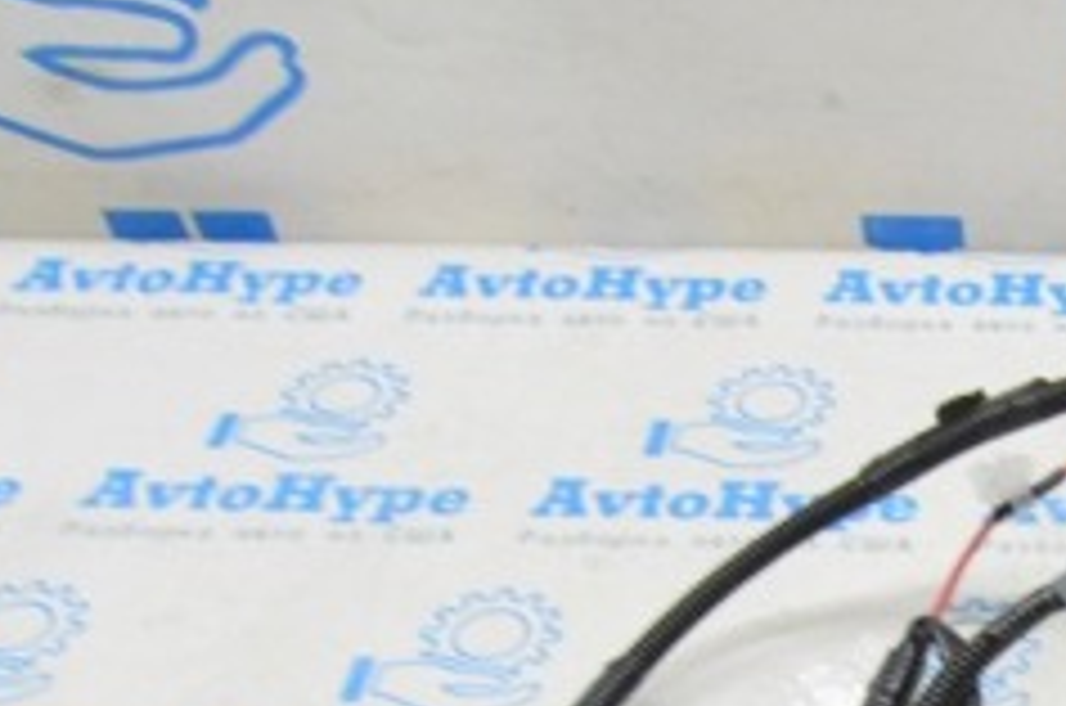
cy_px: 911
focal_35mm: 73
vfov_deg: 17.5
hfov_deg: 25.2
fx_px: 2157
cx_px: 1246
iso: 6400
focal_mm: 18
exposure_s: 1/15
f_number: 20
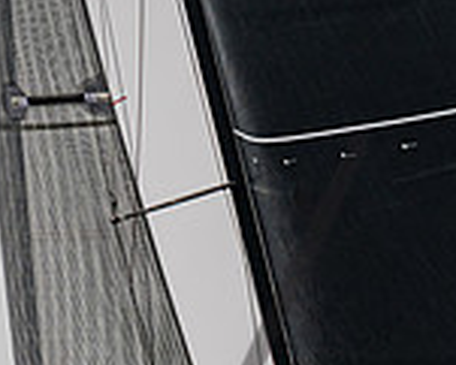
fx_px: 12073
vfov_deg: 1.7
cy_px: 604
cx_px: 436
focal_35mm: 894
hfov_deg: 2.2
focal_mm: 200
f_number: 6.3
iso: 250
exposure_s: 1/1600
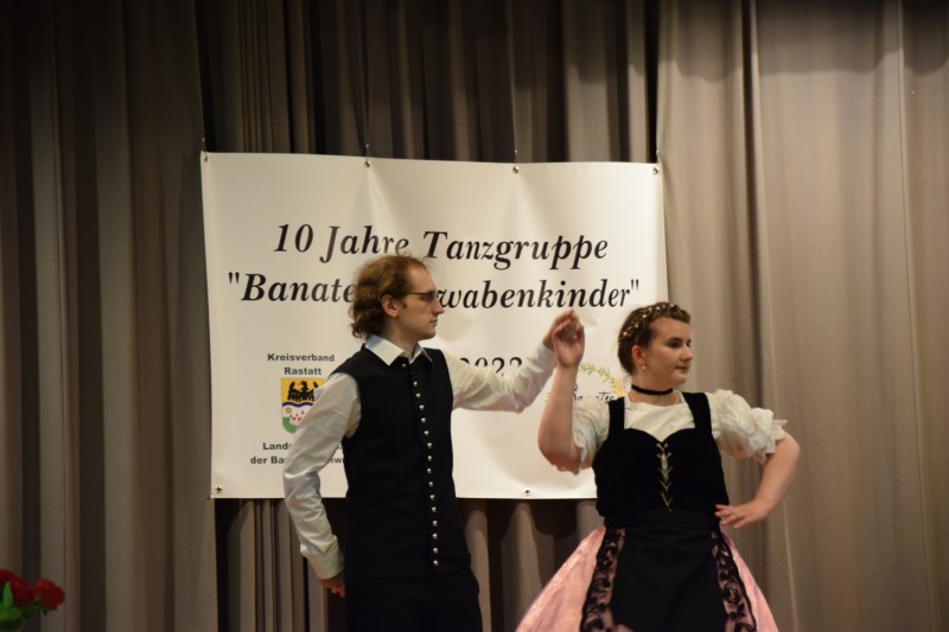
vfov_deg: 8.7
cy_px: 316
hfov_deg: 13.0
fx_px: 4151
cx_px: 474
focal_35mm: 158
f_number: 5.6
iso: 1250
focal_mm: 105
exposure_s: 1/60
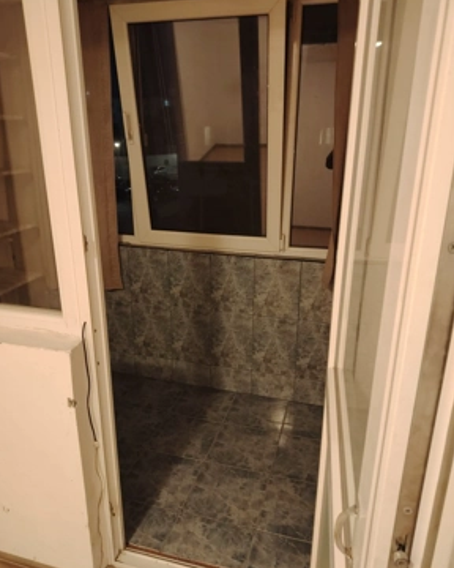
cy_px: 281
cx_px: 224
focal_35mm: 26
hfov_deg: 54.9
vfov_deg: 66.0
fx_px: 437
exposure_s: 1/25
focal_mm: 5.25
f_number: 1.75
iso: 4438
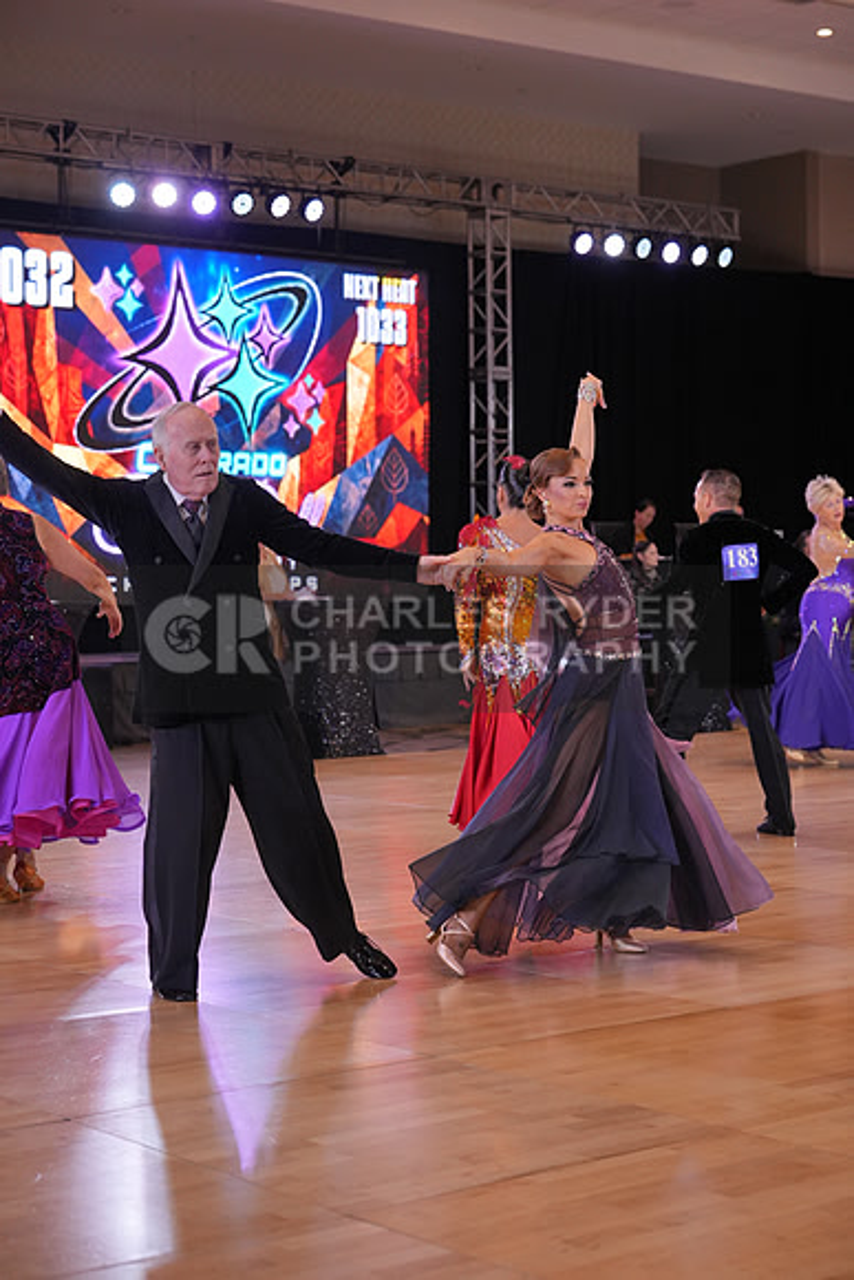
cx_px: 427
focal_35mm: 65
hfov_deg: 20.9
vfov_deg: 31.0
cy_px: 640
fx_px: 2311
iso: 2000
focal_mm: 65
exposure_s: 1/500
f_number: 4
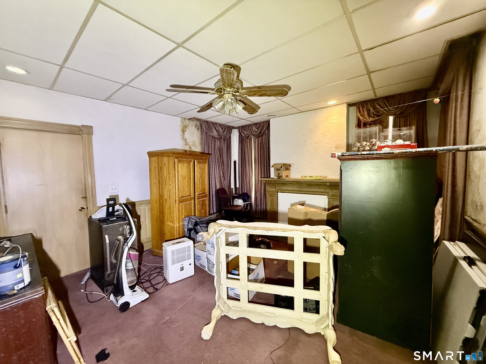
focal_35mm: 14
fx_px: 197
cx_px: 243
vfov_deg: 85.7
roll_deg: +1.0
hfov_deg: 102.1
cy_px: 182
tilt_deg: -4.4
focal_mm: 2.22
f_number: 2.2
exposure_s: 1/60
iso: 800
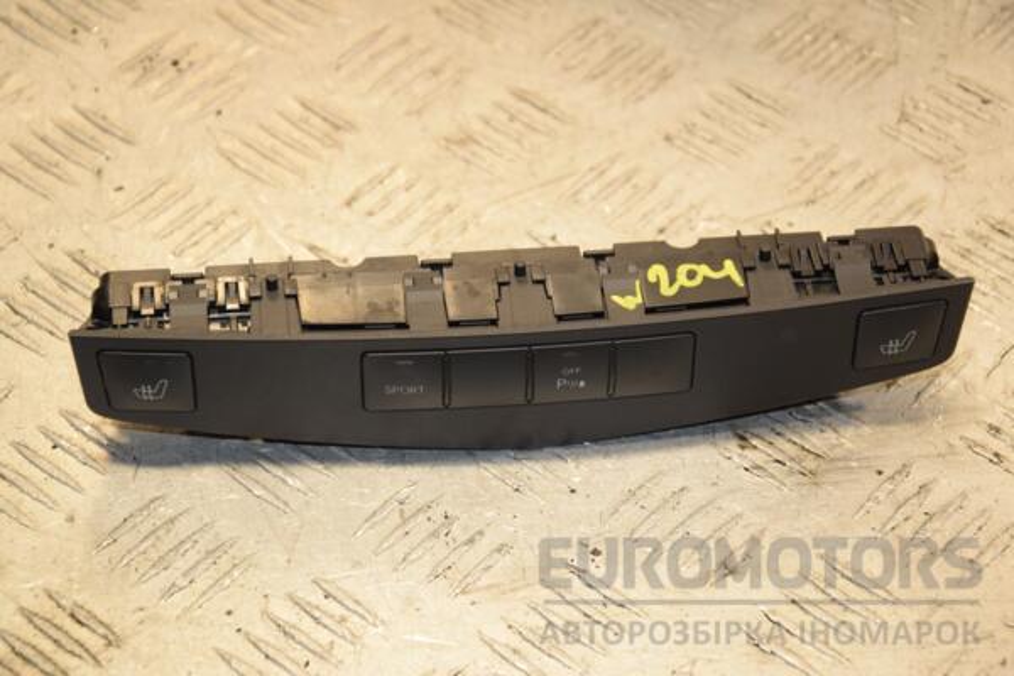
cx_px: 507
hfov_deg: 19.5
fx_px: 2957
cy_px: 338
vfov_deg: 13.0
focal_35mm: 105
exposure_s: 1/200
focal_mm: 70
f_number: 6.3
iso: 800
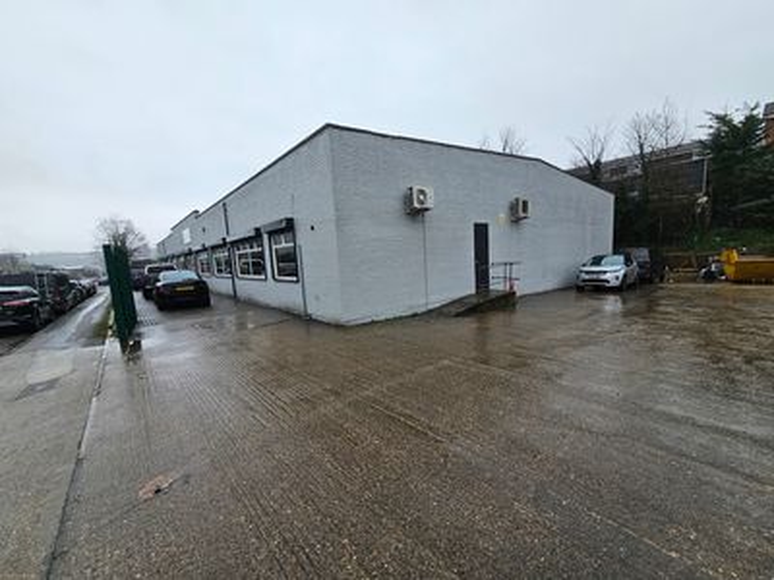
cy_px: 290
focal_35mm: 13
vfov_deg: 89.9
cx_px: 387
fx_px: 291
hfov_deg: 106.2
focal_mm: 2.2
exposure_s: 1/207
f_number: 2.2
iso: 80
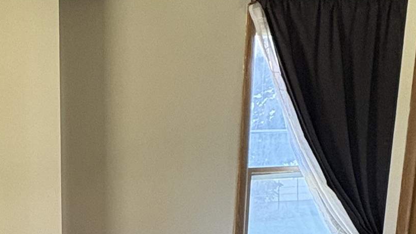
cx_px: -35
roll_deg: +2.9
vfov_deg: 18.9
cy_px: 334
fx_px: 629
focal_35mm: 57
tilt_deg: -13.6
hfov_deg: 32.5
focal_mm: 2.22
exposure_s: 1/60
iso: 250
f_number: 2.2
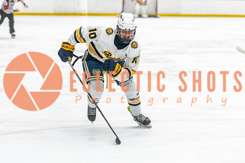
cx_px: 134
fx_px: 1029
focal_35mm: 151
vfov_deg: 9.1
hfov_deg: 13.6
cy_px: 102
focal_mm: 105
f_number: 2.8
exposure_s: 1/800
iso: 3200
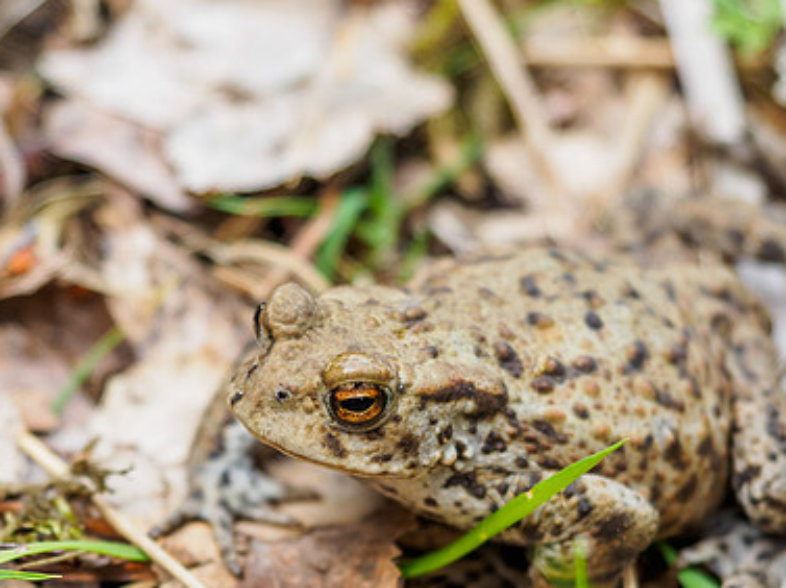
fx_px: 3788
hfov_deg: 11.8
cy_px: 406
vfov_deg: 8.9
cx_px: 377
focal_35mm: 167
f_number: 3.2
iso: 200
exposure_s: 1/400
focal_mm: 40
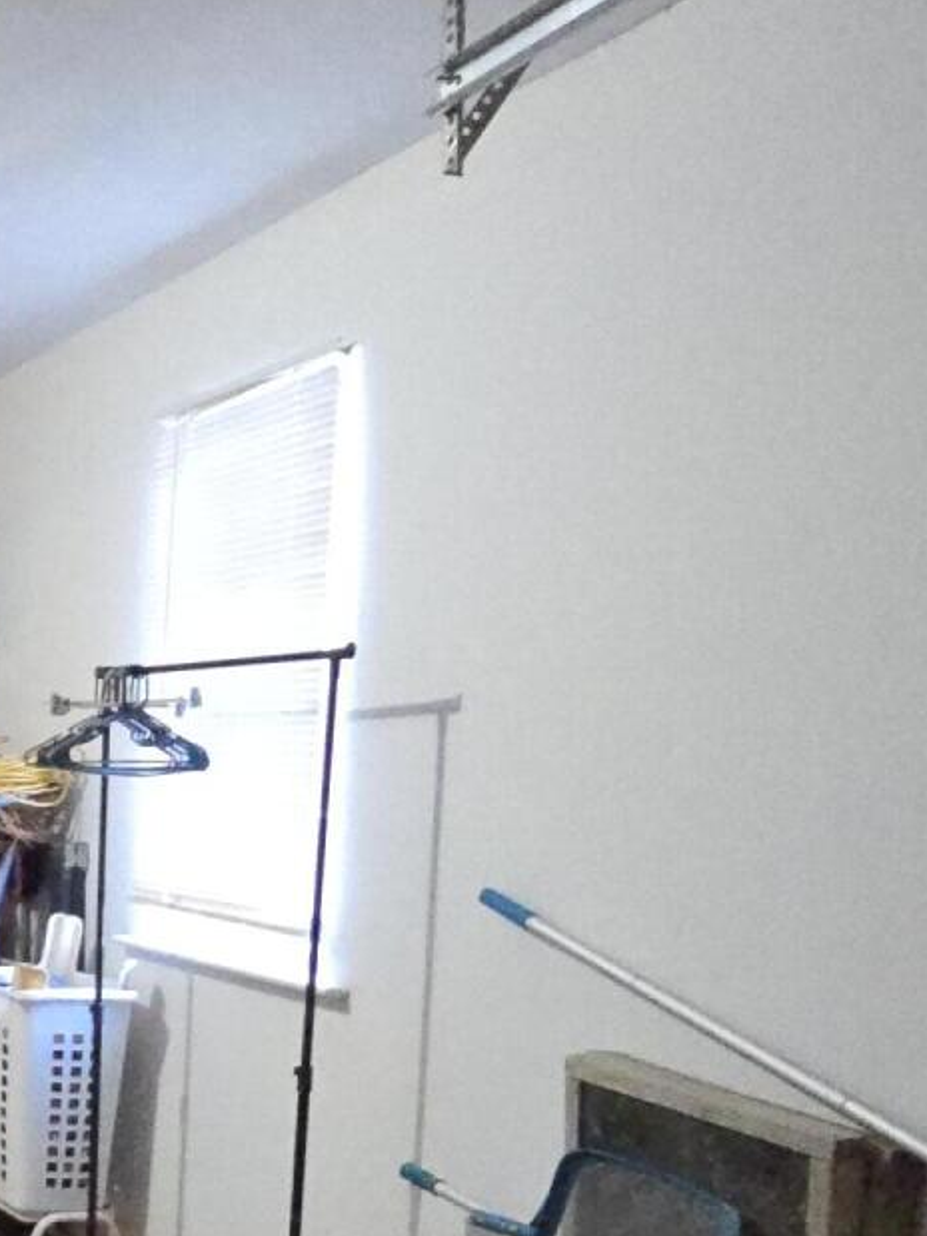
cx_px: -382
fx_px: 1500
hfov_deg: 26.8
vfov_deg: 43.4
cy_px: 919
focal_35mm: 42
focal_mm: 2.2
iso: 1600
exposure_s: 1/60
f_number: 2.2
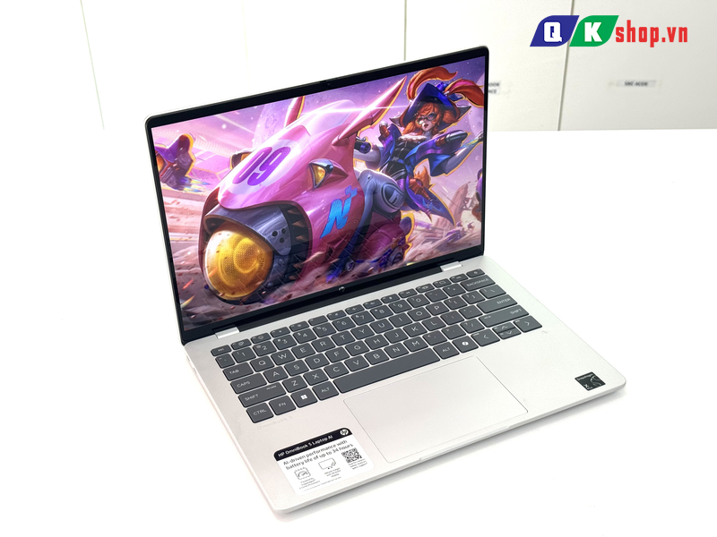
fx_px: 994
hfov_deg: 39.7
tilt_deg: -34.2
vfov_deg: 30.3
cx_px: 358
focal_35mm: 48
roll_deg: +2.0
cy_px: 268
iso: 50
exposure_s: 1/207
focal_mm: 6.76
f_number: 1.78
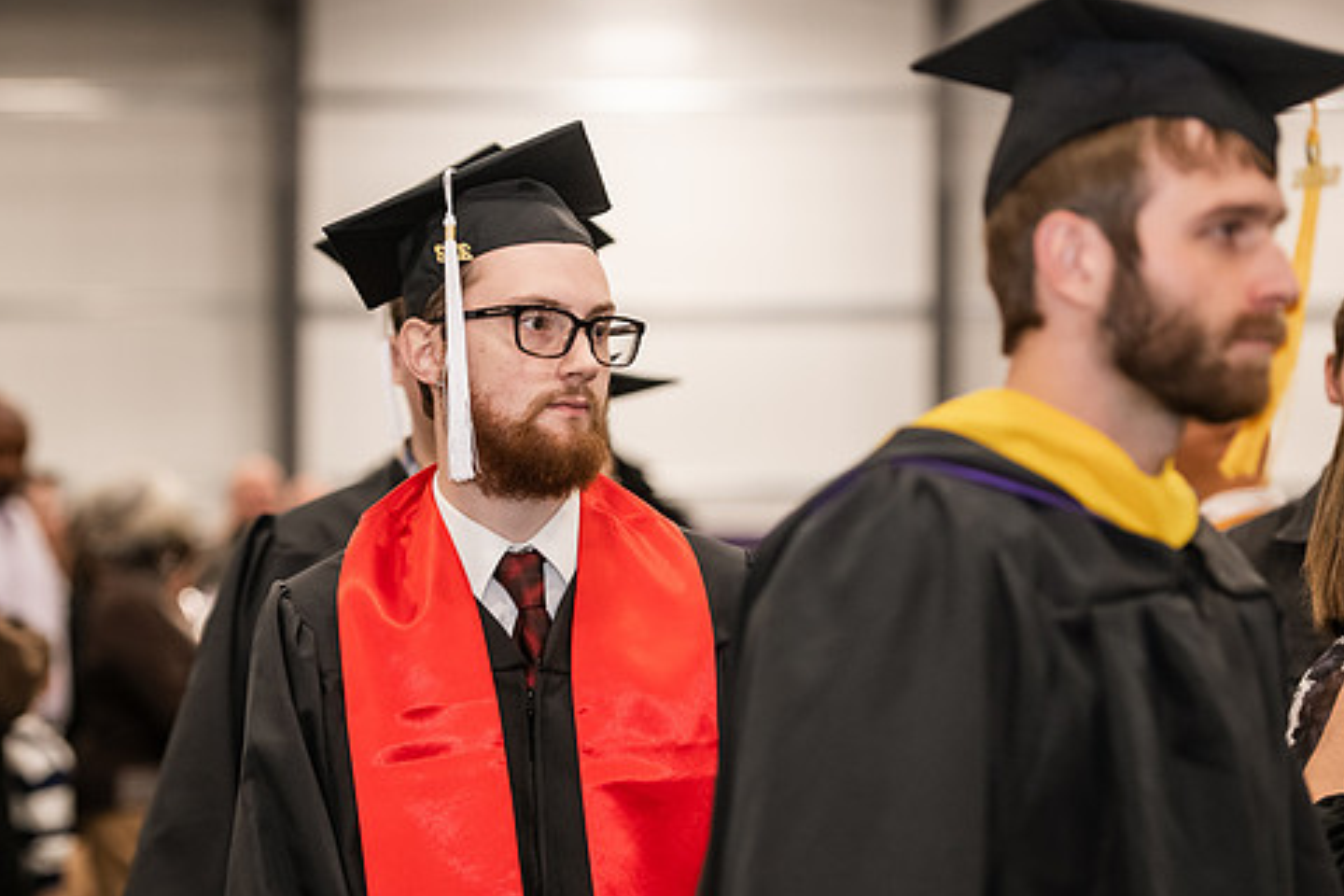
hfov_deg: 16.1
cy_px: 519
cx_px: 566
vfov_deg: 10.8
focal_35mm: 127
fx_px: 4741
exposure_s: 1/200
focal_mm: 105
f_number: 3.2
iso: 2000
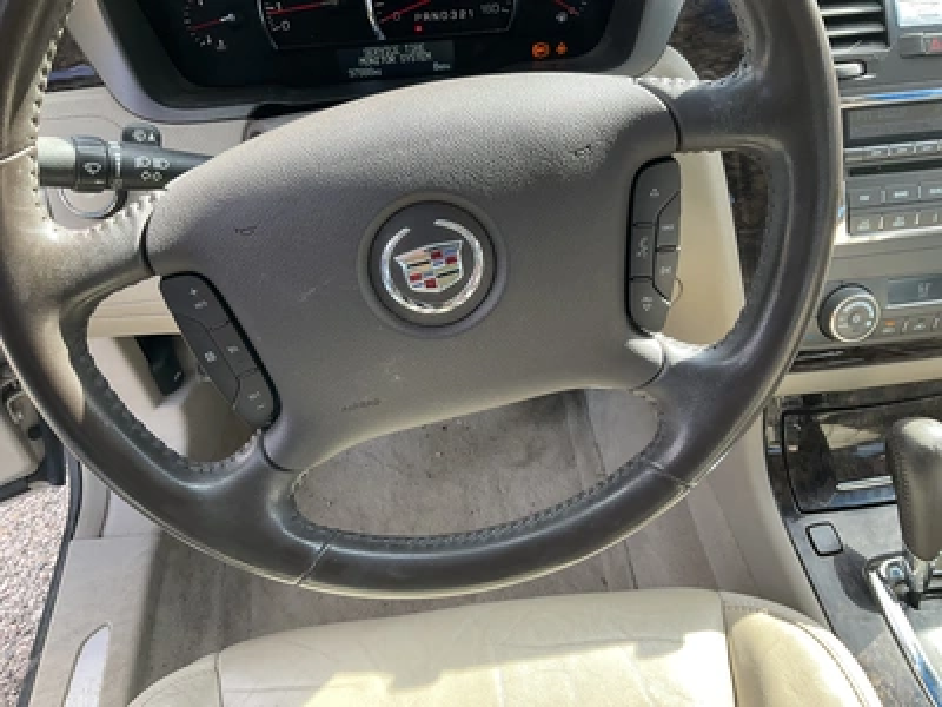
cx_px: 471
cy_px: 354
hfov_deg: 61.7
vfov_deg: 48.2
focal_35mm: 29
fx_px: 789
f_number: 1.8
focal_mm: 3
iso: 32
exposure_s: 1/122
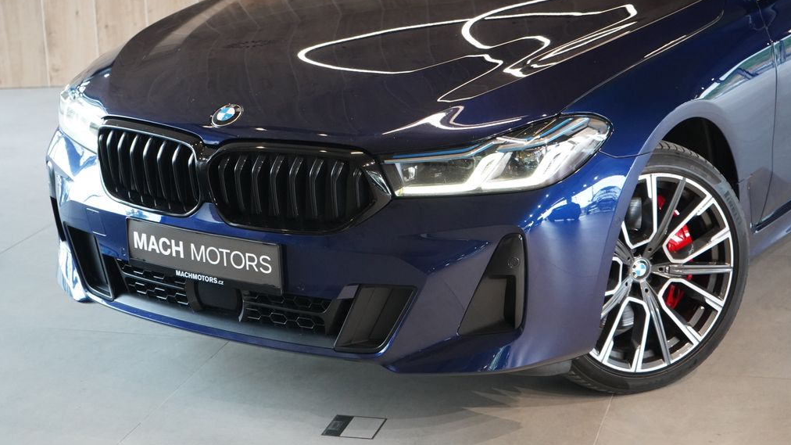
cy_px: 182
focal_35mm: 71
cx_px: 399
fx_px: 1489
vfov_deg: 17.0
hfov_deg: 29.7
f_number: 5.6
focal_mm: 67
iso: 6400
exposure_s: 1/160
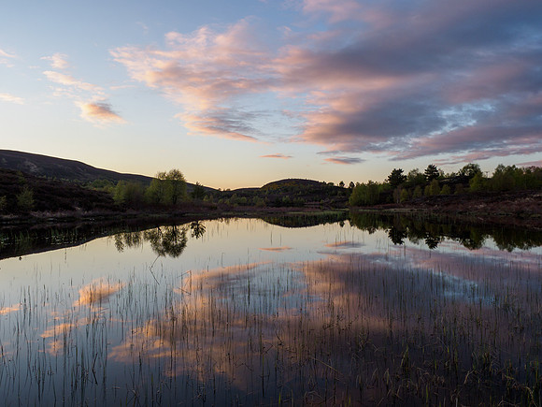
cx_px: 271
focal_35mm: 25
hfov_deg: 68.9
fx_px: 395
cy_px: 193
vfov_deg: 54.4
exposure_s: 1/100
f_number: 7.1
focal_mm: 12
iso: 200
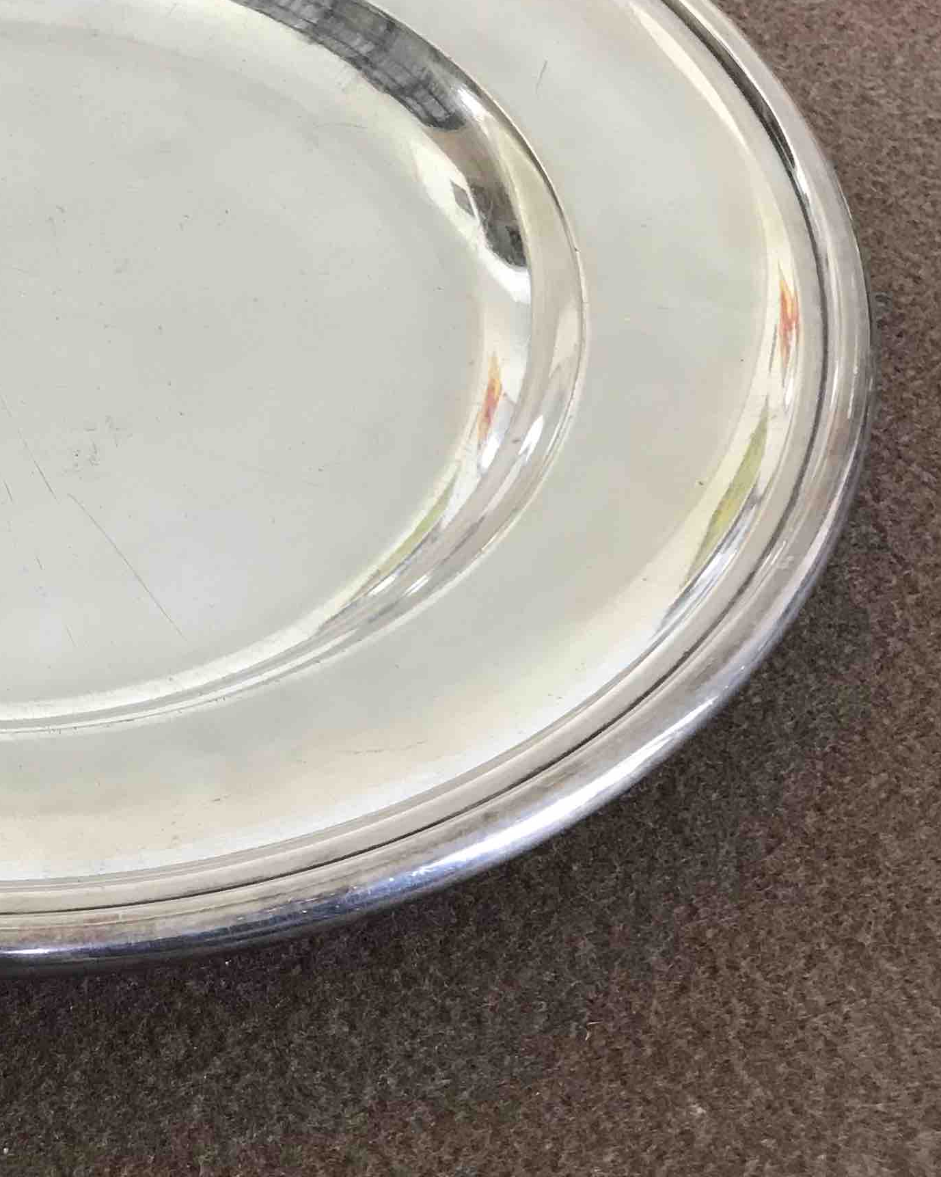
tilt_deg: -47.0
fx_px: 2229
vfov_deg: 29.5
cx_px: -53
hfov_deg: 22.7
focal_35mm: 64
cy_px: 488
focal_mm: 3.99
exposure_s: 1/33
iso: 40
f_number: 1.8
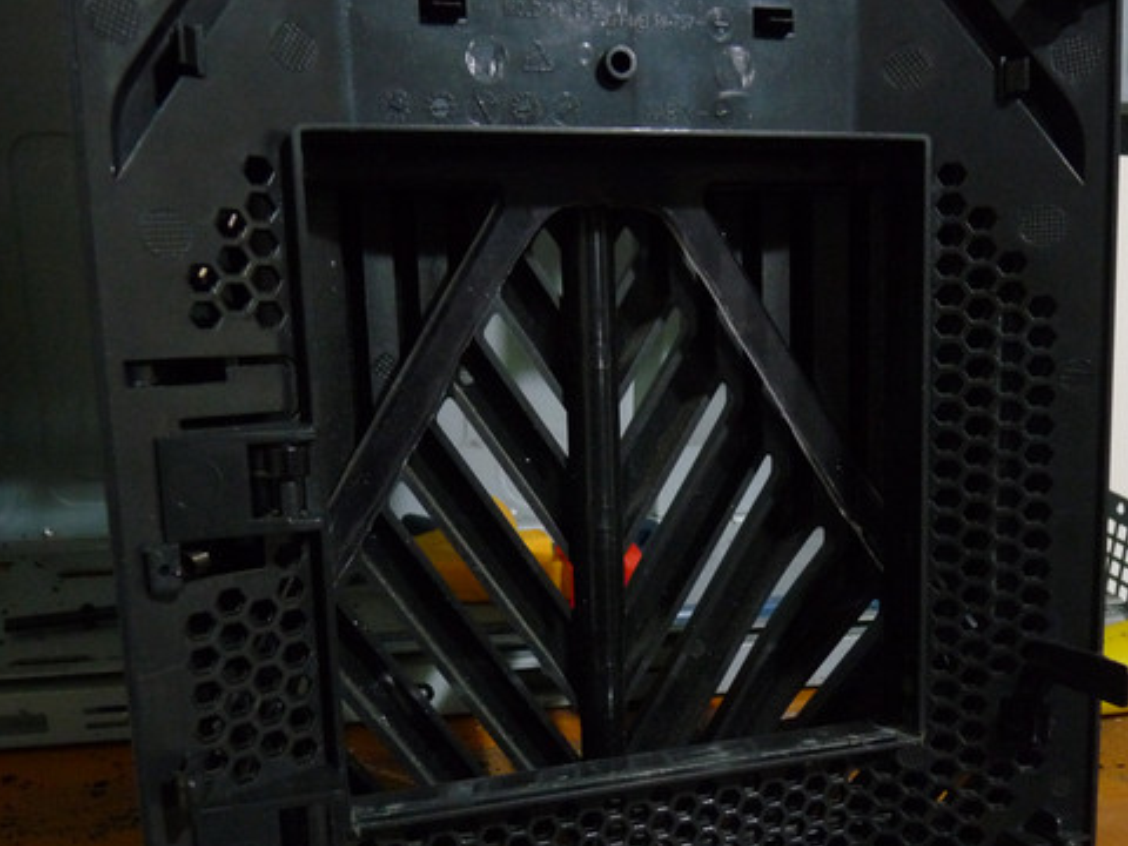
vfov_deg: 39.3
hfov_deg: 51.3
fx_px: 1173
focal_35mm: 36
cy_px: 543
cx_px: 602
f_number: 2.8
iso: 400
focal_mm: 4.8
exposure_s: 1/6
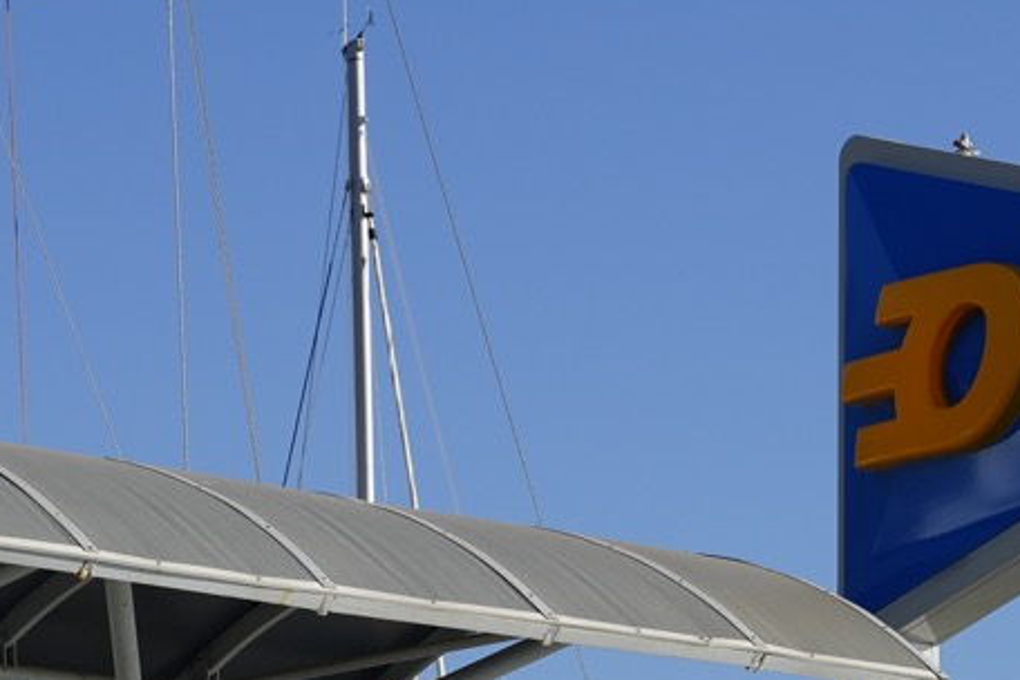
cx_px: 369
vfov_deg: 6.7
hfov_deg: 10.2
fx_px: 5723
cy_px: 837
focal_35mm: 202
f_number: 5
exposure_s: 1/1000
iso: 100
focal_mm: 48
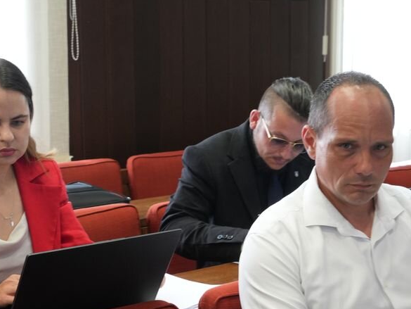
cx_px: 215
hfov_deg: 26.3
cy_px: 193
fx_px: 879
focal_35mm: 74
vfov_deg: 19.9
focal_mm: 44
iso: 3200
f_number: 8
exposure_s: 1/50
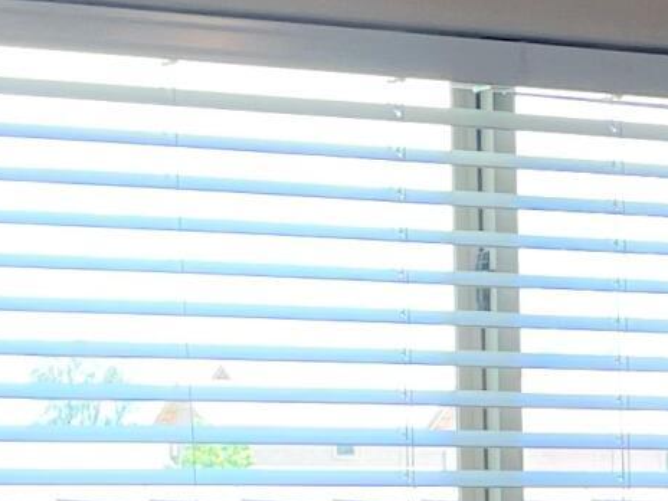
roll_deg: +0.4
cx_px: 1276
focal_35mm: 168
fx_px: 3242
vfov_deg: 8.6
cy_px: 741
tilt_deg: -2.5
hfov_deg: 10.9
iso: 64
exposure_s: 1/120
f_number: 1.6
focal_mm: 4.2
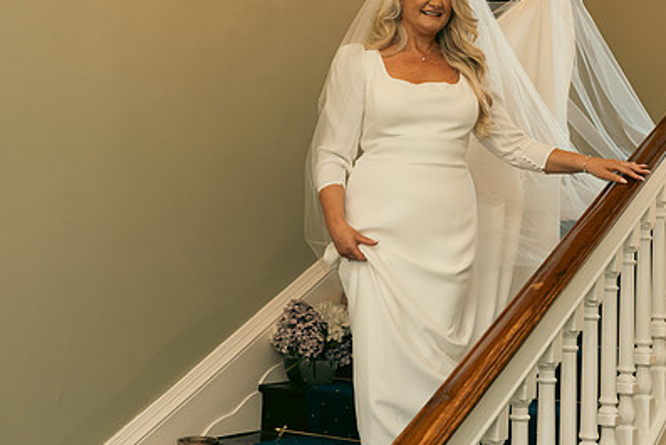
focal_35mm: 54
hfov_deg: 36.7
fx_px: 999
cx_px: 398
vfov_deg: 25.0
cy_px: 164
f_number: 3.5
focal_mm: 37
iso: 1000
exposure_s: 1/160
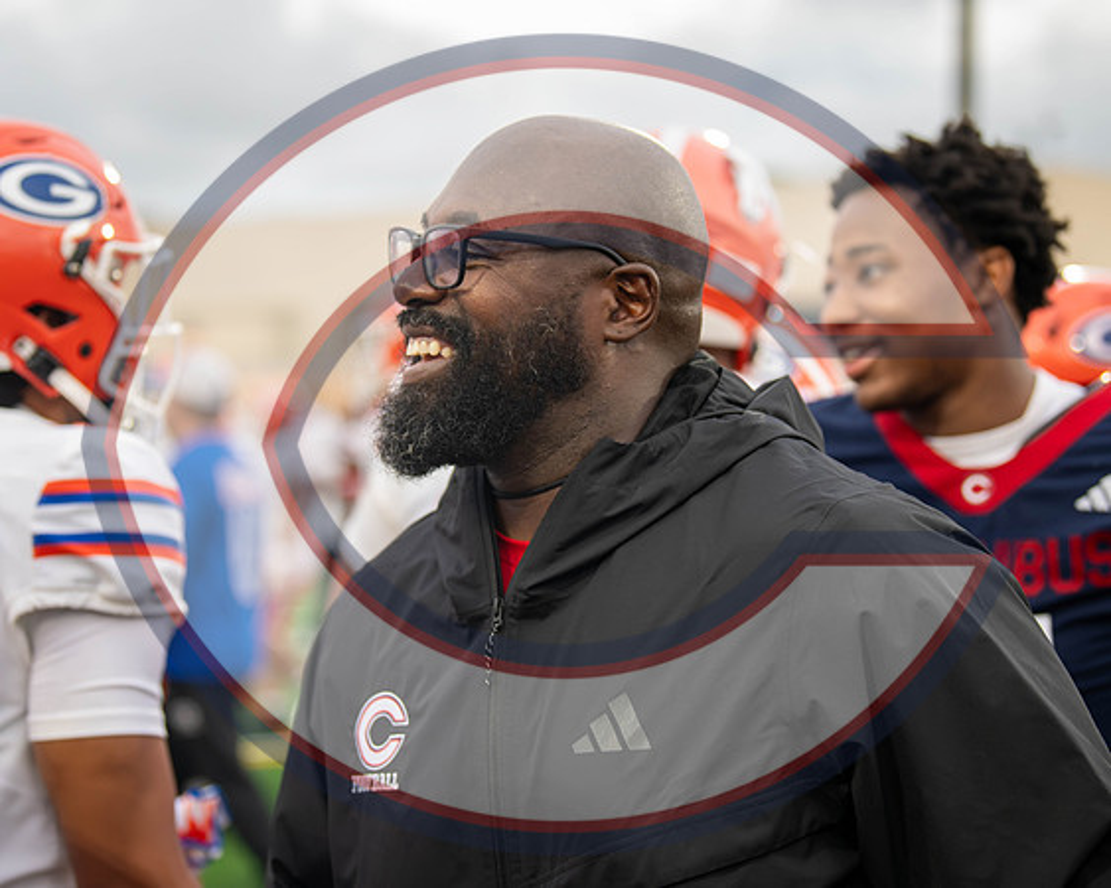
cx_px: 516
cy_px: 447
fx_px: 2793
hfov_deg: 22.5
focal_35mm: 85
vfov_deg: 18.1
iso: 2200
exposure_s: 1/1000
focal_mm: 70
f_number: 2.8
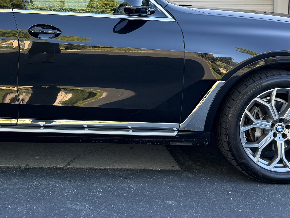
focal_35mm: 61
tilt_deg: -2.2
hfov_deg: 30.5
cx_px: 36
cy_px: 31
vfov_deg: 23.5
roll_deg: +0.5
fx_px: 511
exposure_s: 1/190
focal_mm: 6.76
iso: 64
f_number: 1.78
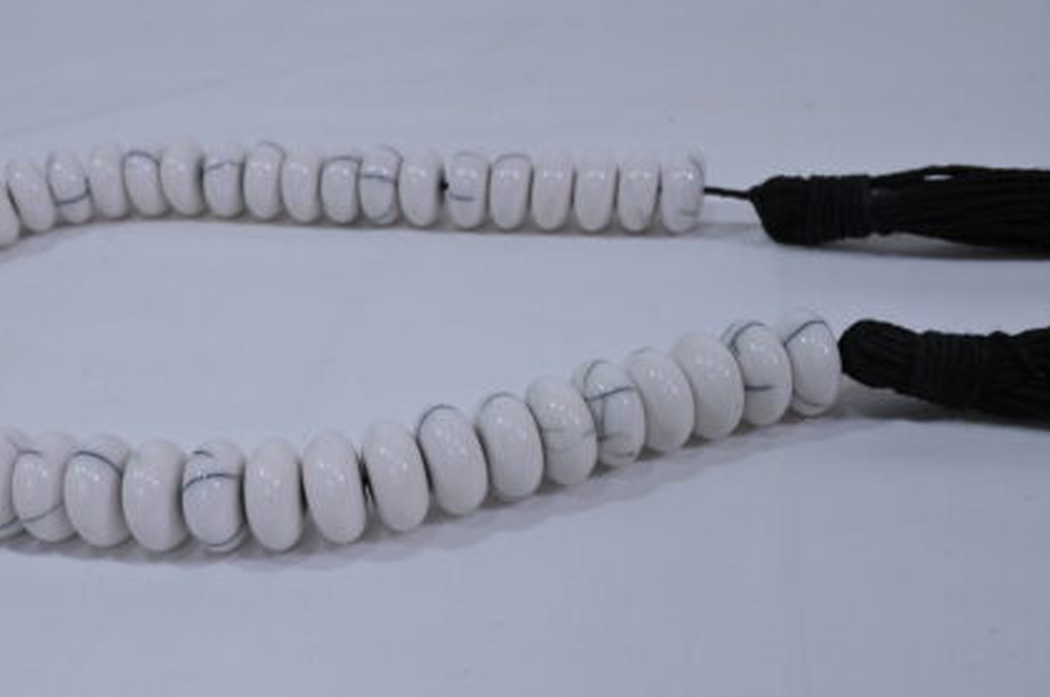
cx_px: 393
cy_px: 463
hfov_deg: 44.5
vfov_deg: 30.4
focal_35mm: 44
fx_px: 1273
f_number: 10
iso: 640
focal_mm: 30.5
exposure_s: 1/125
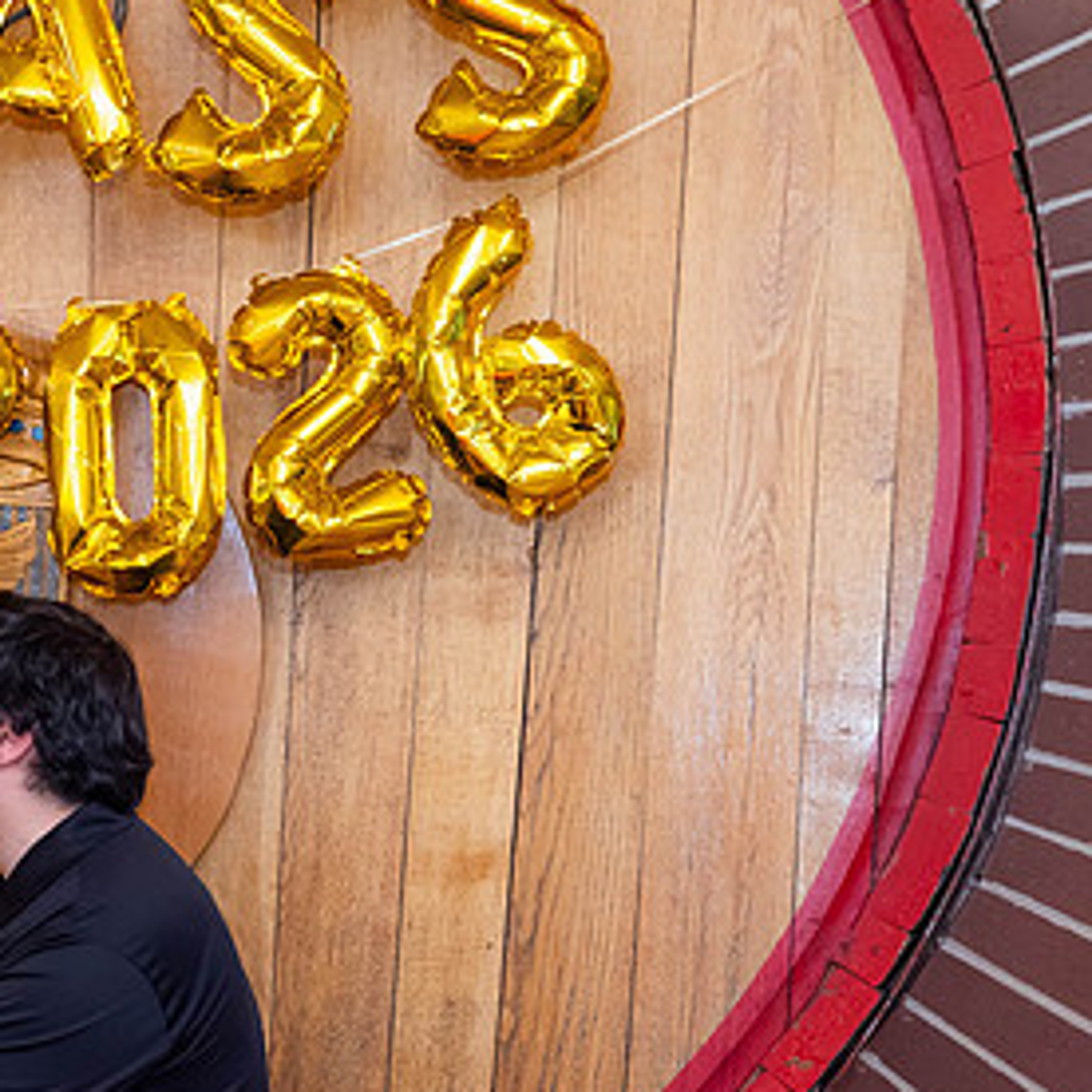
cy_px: 681
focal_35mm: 74
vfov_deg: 23.3
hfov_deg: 22.0
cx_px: -146
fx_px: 2641
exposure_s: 1/125
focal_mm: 37
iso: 2000
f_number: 5
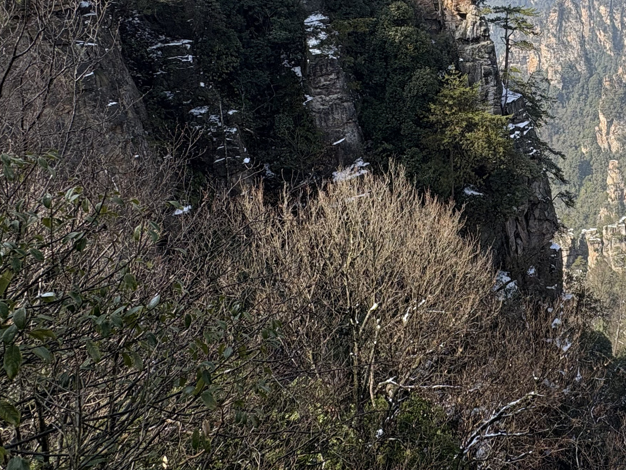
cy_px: 123
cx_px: 535
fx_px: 579
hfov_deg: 51.7
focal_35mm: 32
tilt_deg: -17.3
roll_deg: +1.6
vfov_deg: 42.9
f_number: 2.2
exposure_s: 1/681
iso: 40
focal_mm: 2.22
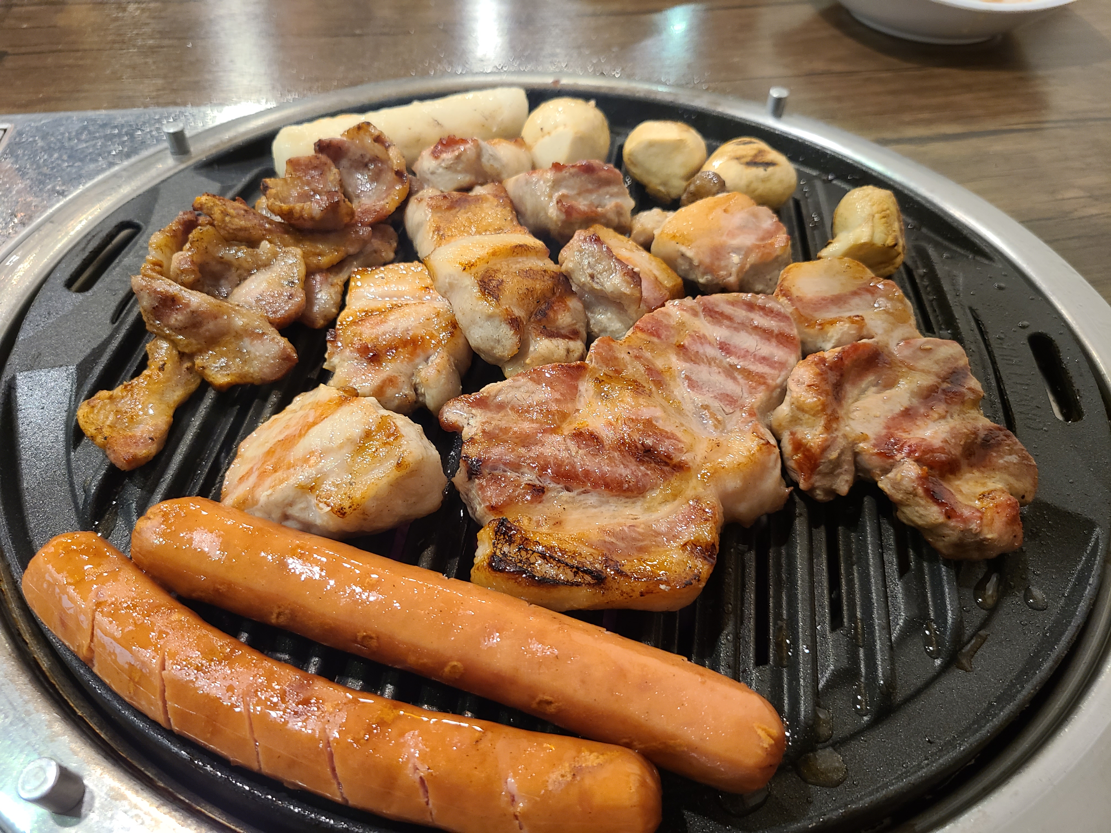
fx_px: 834
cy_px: 416
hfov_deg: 67.3
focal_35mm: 26
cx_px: 556
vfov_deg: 53.1
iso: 250
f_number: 1.8
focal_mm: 5.4
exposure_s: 1/39
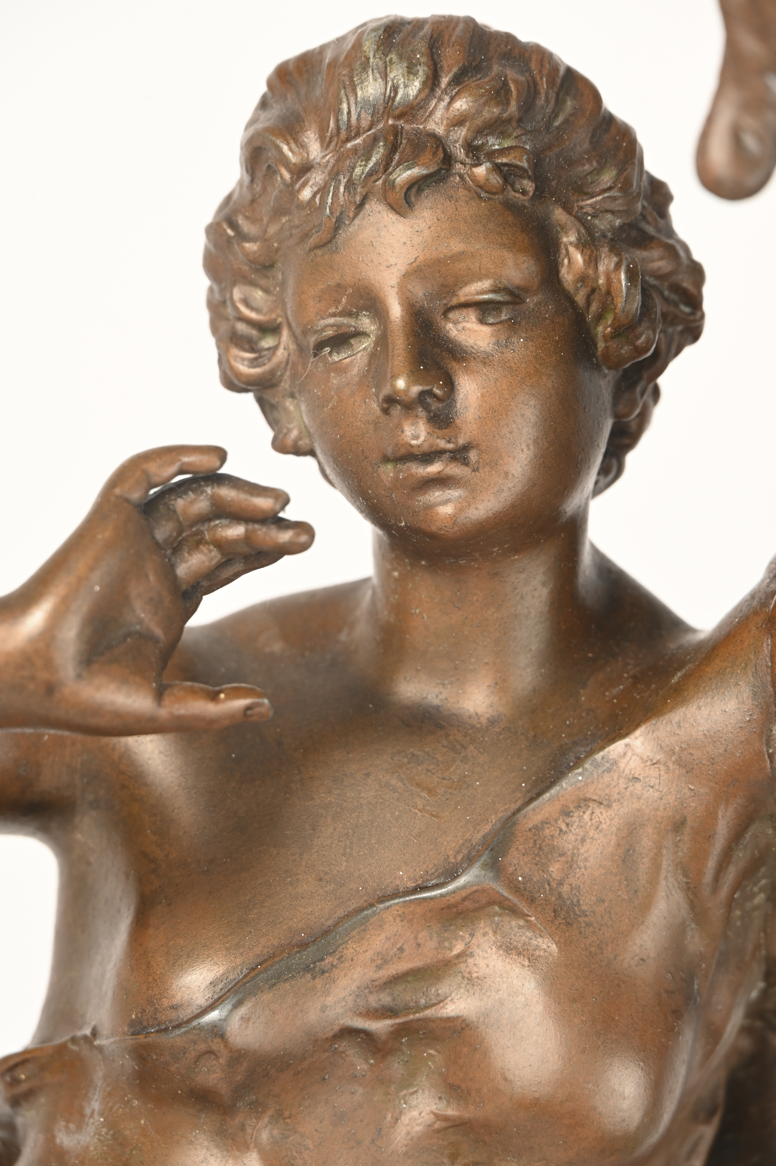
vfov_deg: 10.3
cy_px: 583
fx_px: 6475
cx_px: 388
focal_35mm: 200
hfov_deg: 6.9
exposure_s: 1/200
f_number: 11
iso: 200
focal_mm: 200
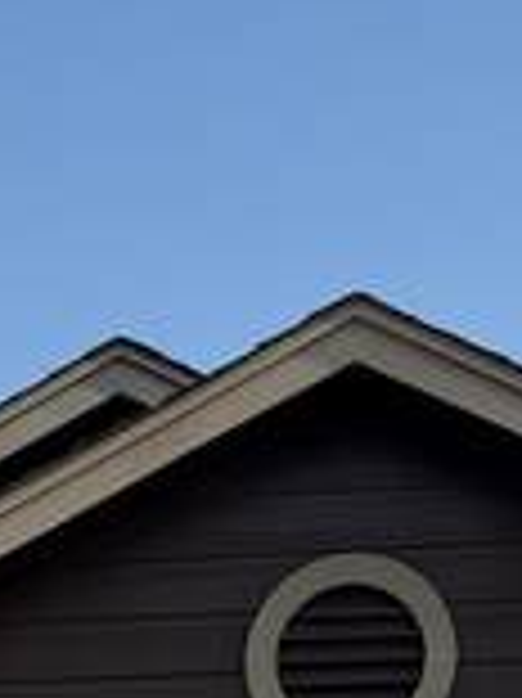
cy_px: 1319
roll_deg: +0.2
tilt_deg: +1.7
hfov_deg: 9.8
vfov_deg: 12.0
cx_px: -81
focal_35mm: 149
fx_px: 3000
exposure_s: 1/5319
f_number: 1.78
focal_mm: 6.76
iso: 80
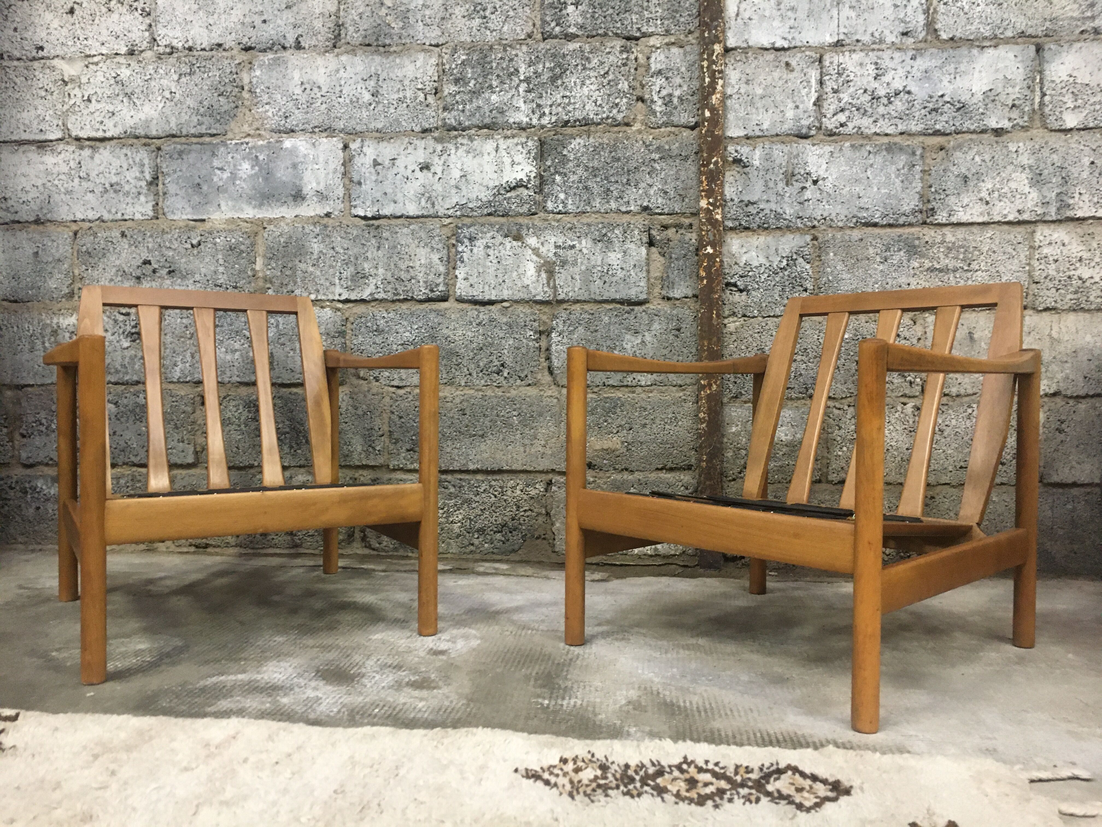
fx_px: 923
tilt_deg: -3.3
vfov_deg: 48.2
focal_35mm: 29
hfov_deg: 61.7
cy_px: 414
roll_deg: +0.3
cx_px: 551
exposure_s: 1/20
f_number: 2.2
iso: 200
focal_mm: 4.15
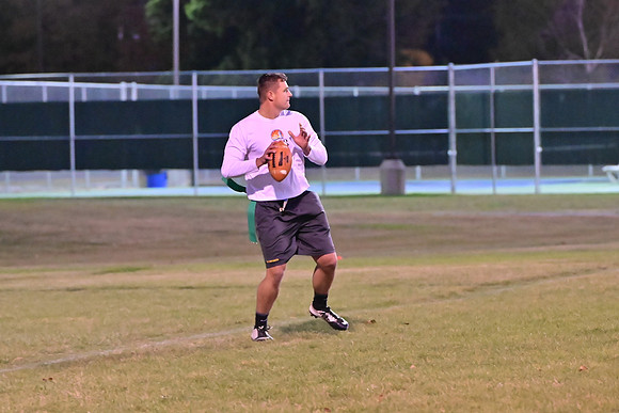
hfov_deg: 9.8
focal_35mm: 210
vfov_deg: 6.5
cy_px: 206
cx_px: 310
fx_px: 3612
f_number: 4
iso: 6400
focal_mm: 140
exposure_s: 1/400
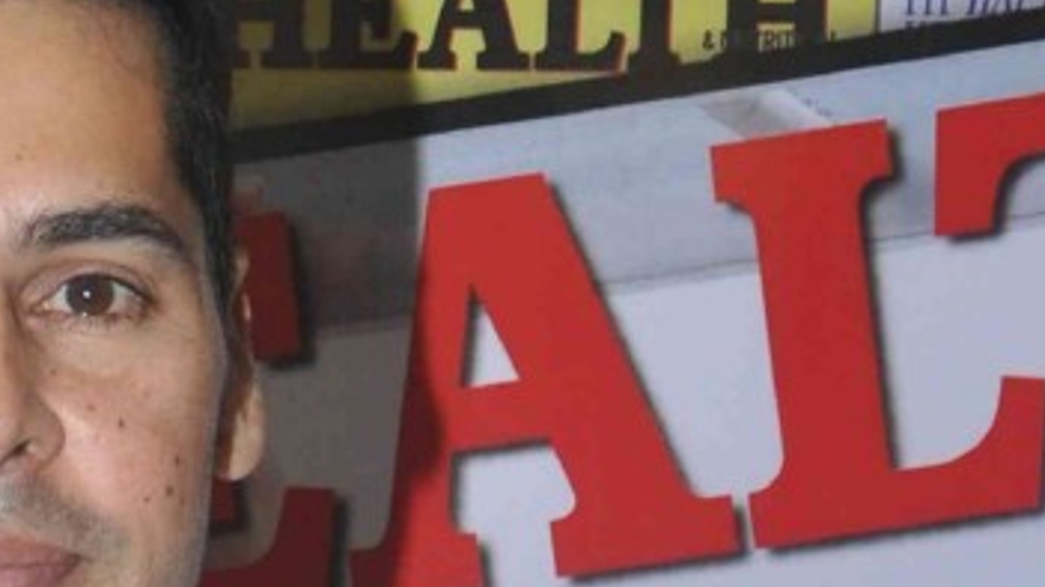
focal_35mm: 229
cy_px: 1478
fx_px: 6342
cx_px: -48
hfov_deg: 9.3
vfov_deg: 5.1
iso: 1000
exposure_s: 1/200
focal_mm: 34
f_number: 10
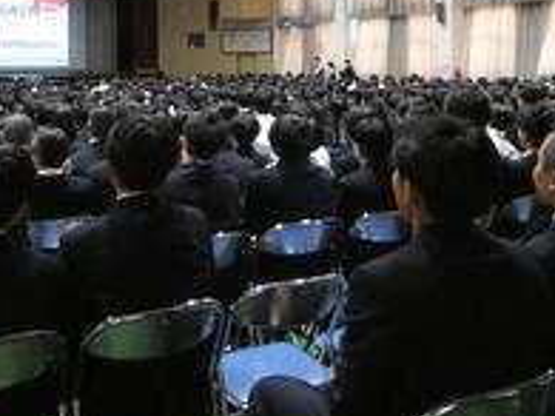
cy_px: 66
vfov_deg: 33.7
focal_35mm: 41
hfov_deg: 45.5
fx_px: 657
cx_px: 216
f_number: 2.8
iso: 1600
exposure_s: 1/40
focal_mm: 3.6
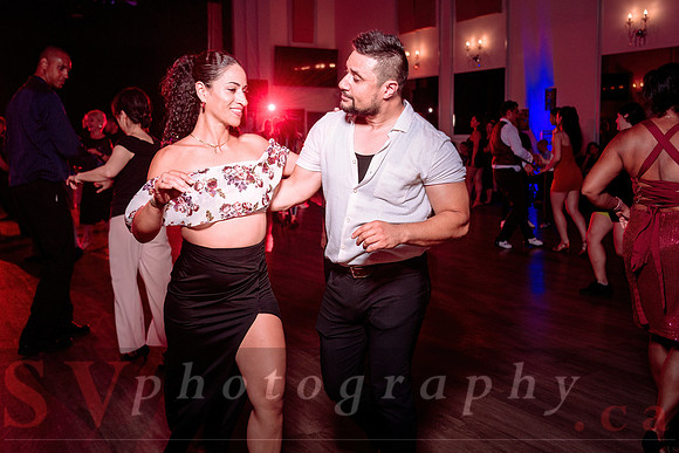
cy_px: 198
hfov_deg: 52.3
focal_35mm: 37
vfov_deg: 36.3
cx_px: 339
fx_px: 691
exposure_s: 1/100
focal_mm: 32
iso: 800
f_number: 3.2
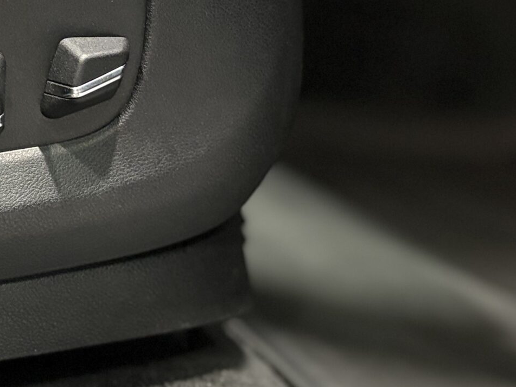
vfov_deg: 20.2
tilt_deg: -8.8
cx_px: -159
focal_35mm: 70
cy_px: -18
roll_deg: -0.5
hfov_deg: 24.2
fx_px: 1043
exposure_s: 1/50
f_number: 1.6
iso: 400
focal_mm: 5.96
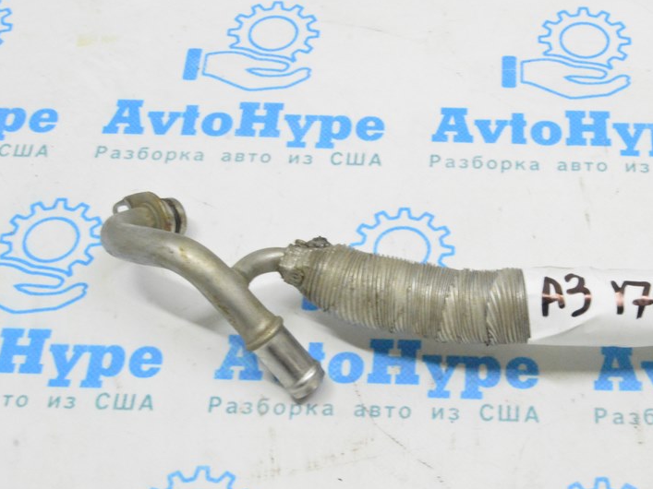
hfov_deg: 29.7
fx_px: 1220
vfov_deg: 22.7
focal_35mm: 65
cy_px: 250
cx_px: 441
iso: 6400
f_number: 20
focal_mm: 31
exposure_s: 1/15
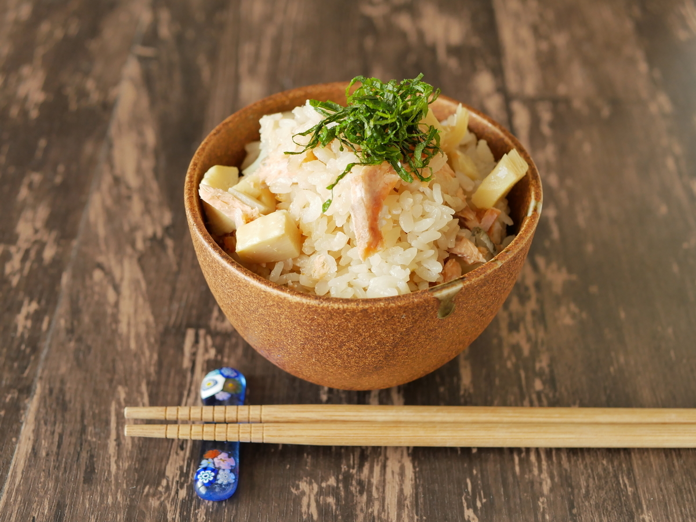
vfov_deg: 29.1
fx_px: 1006
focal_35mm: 50
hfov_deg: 38.2
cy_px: 261
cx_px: 348
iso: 500
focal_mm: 25
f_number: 3.5
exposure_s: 1/60
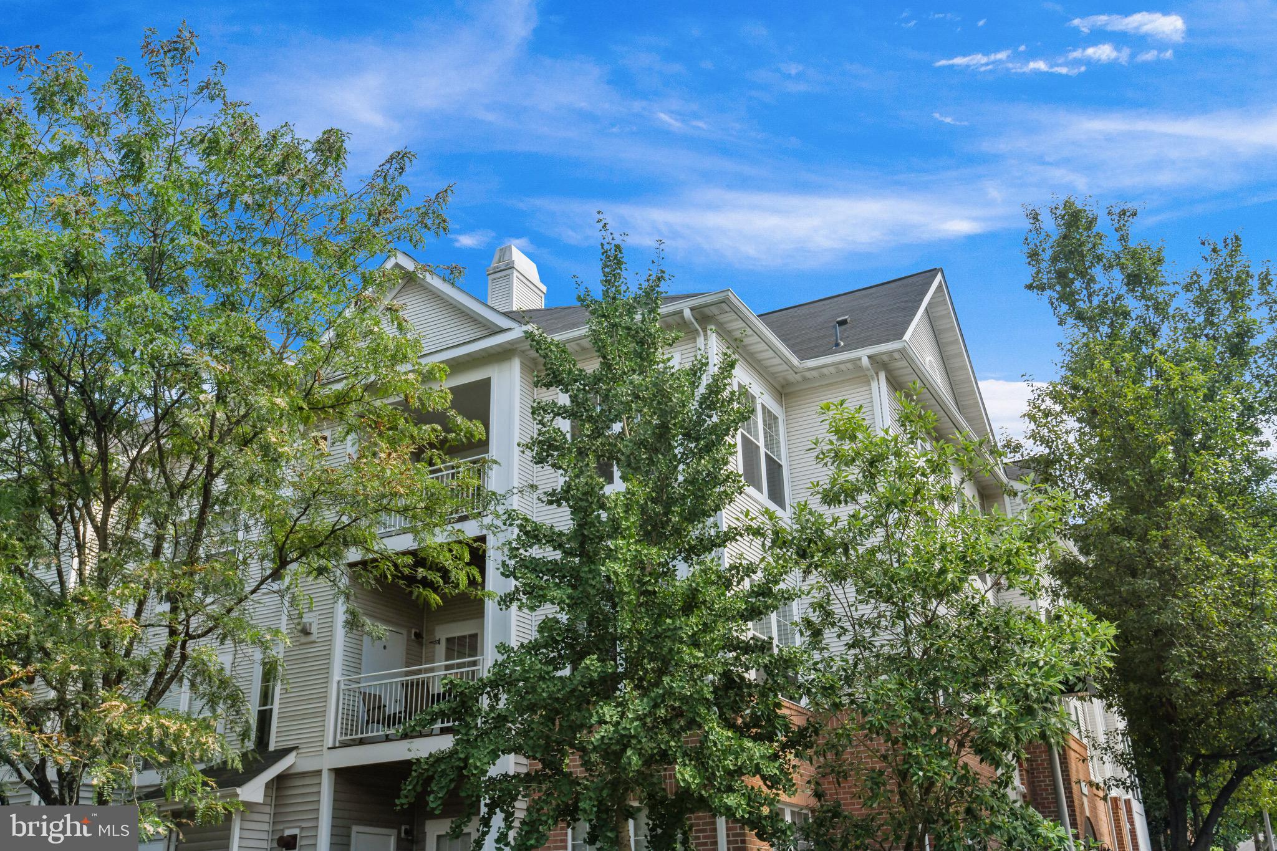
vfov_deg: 37.8
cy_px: 426
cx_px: 638
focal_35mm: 35
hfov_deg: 54.4
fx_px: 1241
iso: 640
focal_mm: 35
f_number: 10
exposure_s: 1/400
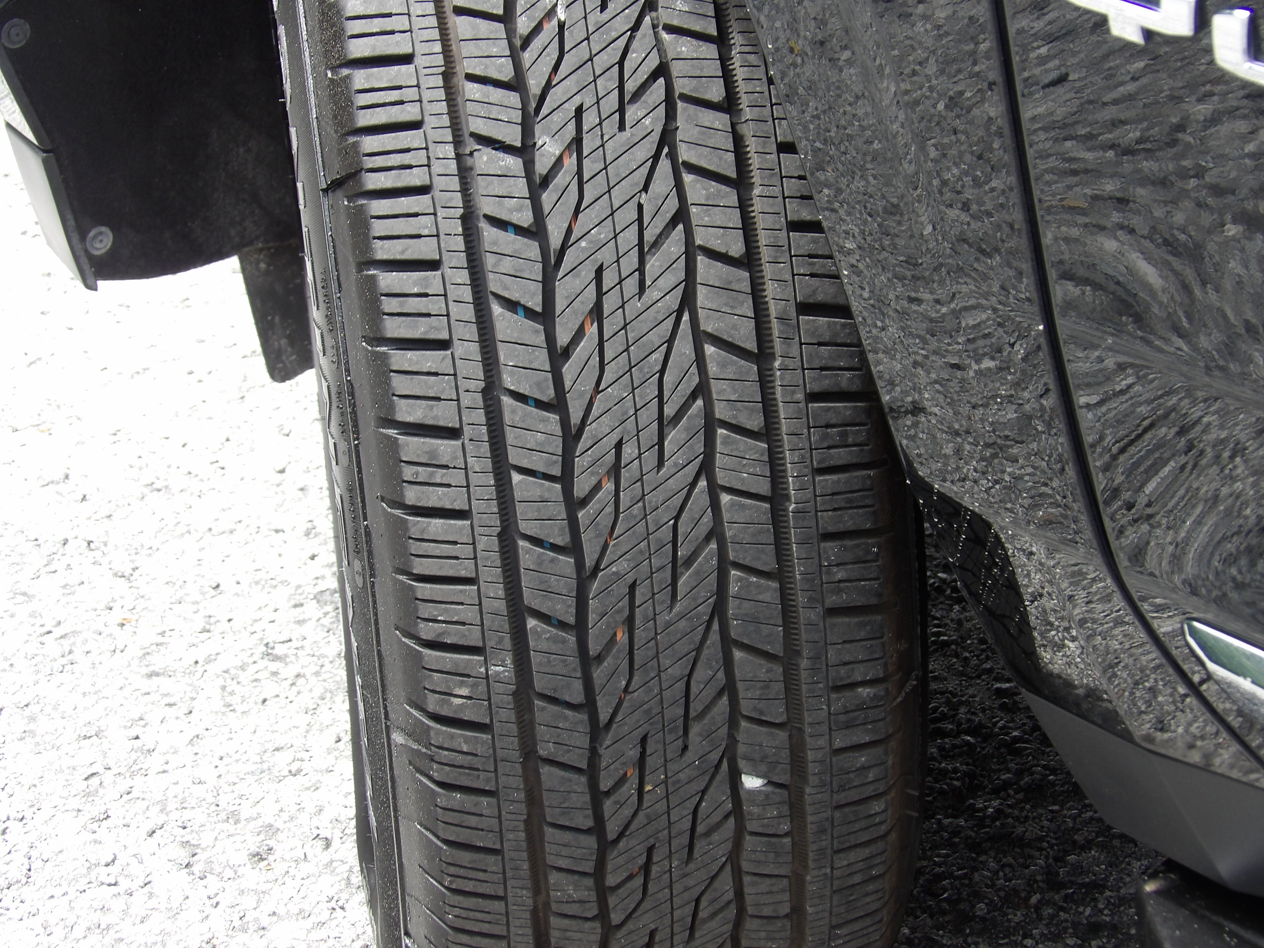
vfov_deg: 14.5
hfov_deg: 19.3
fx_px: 3725
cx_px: 632
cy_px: 474
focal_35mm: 102
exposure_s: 1/119
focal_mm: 18.2
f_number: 4.2
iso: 100
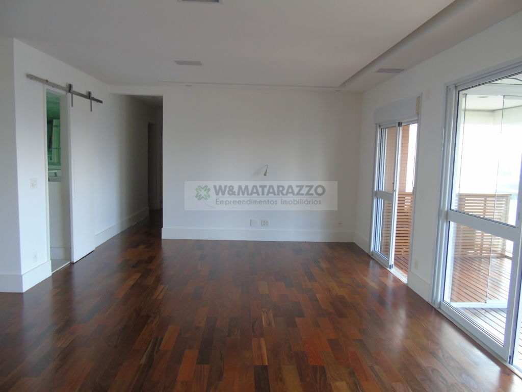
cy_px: 196
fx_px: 377
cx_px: 261
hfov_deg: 69.4
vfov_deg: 54.9
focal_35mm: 25
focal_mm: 4.4
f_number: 3.4
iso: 160
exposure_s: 1/30
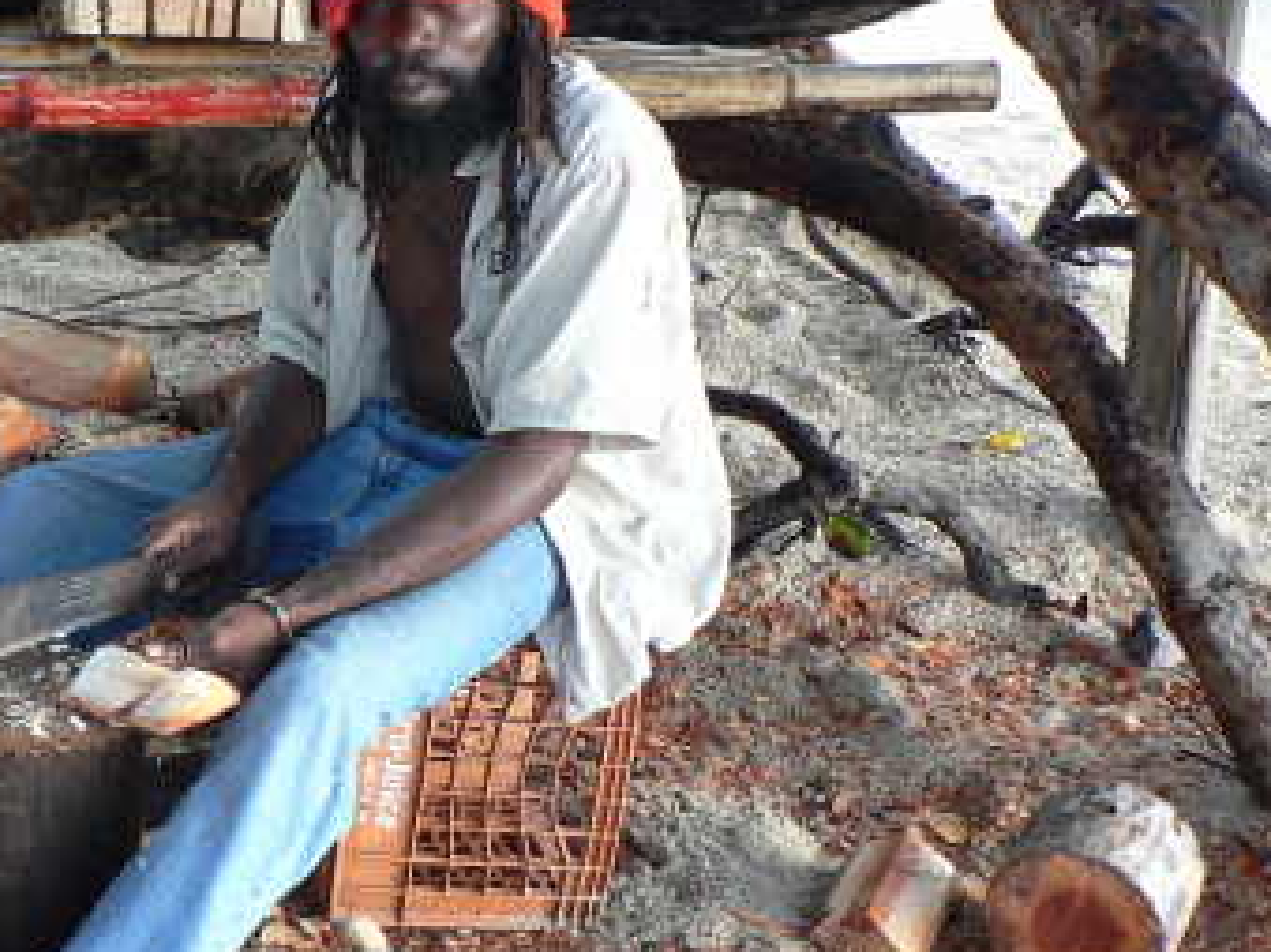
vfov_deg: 23.6
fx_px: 2276
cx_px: 255
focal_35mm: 62
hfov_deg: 30.5
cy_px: 461
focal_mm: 6
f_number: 2.8
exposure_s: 1/30
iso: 150
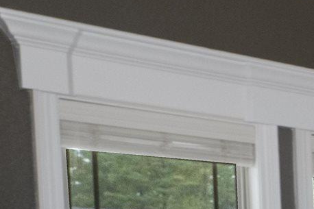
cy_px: 354
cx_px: 746
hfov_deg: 14.5
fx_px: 820
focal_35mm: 94
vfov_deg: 13.3
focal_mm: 14
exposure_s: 1/160
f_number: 9
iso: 1000
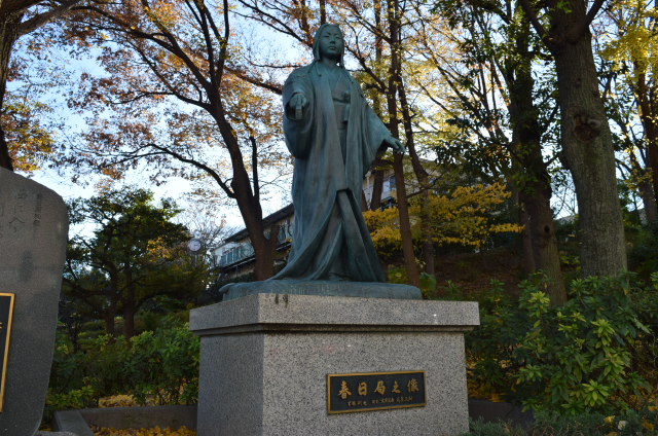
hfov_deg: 67.5
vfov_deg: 47.7
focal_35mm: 27
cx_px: 329
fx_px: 493
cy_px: 218
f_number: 8
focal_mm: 18
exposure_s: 1/250
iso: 250
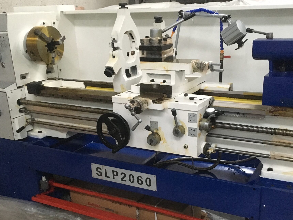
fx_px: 364
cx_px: 150
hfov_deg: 43.9
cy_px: 151
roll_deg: +3.1
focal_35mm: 43
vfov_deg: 33.2
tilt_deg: -22.0
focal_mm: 4.15
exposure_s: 1/15
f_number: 2.2
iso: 250
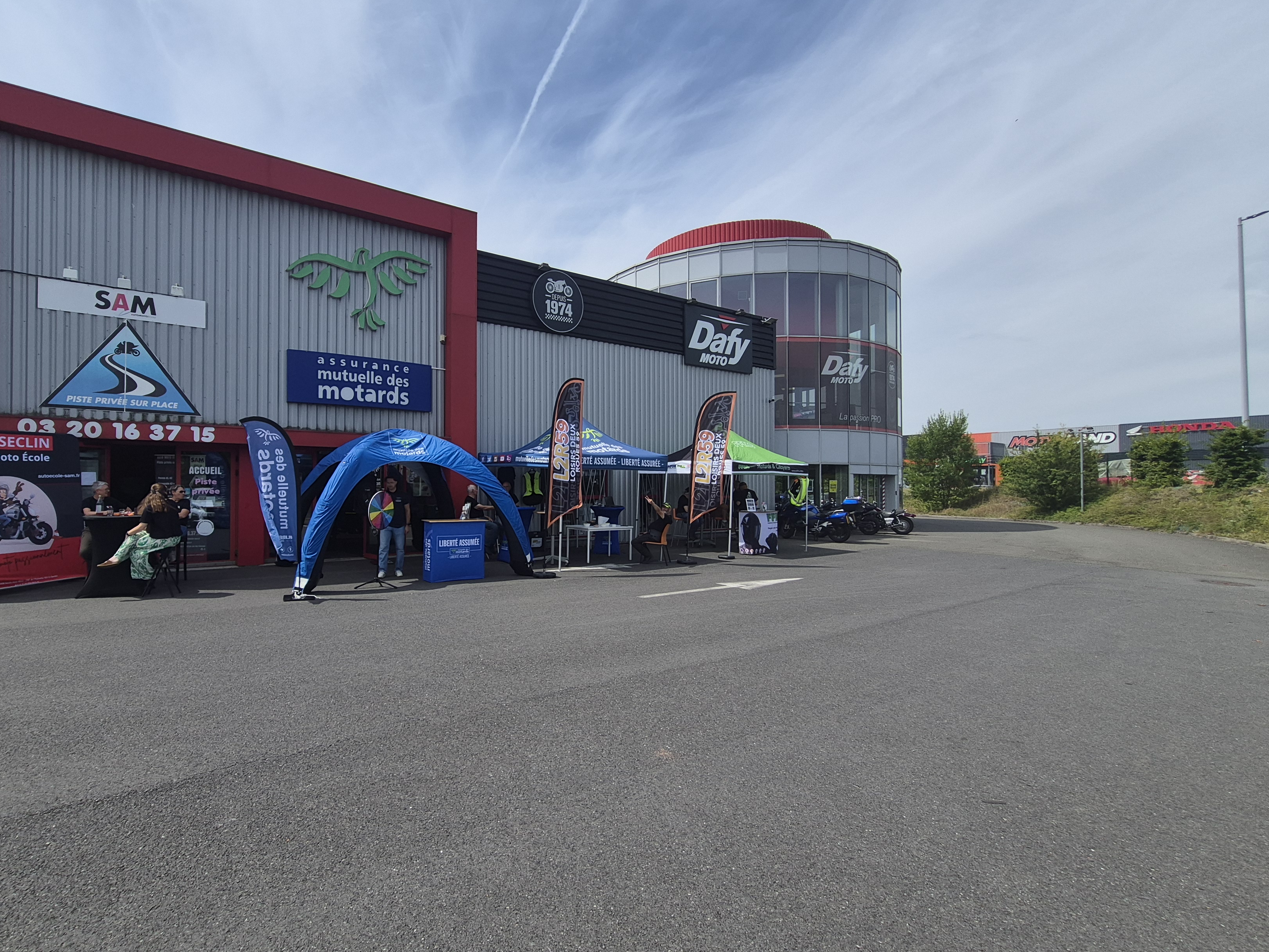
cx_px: 544
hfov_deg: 93.9
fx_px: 587
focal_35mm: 16
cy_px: 489
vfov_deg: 78.1
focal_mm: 1.74
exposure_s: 1/2544
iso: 40
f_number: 2.2
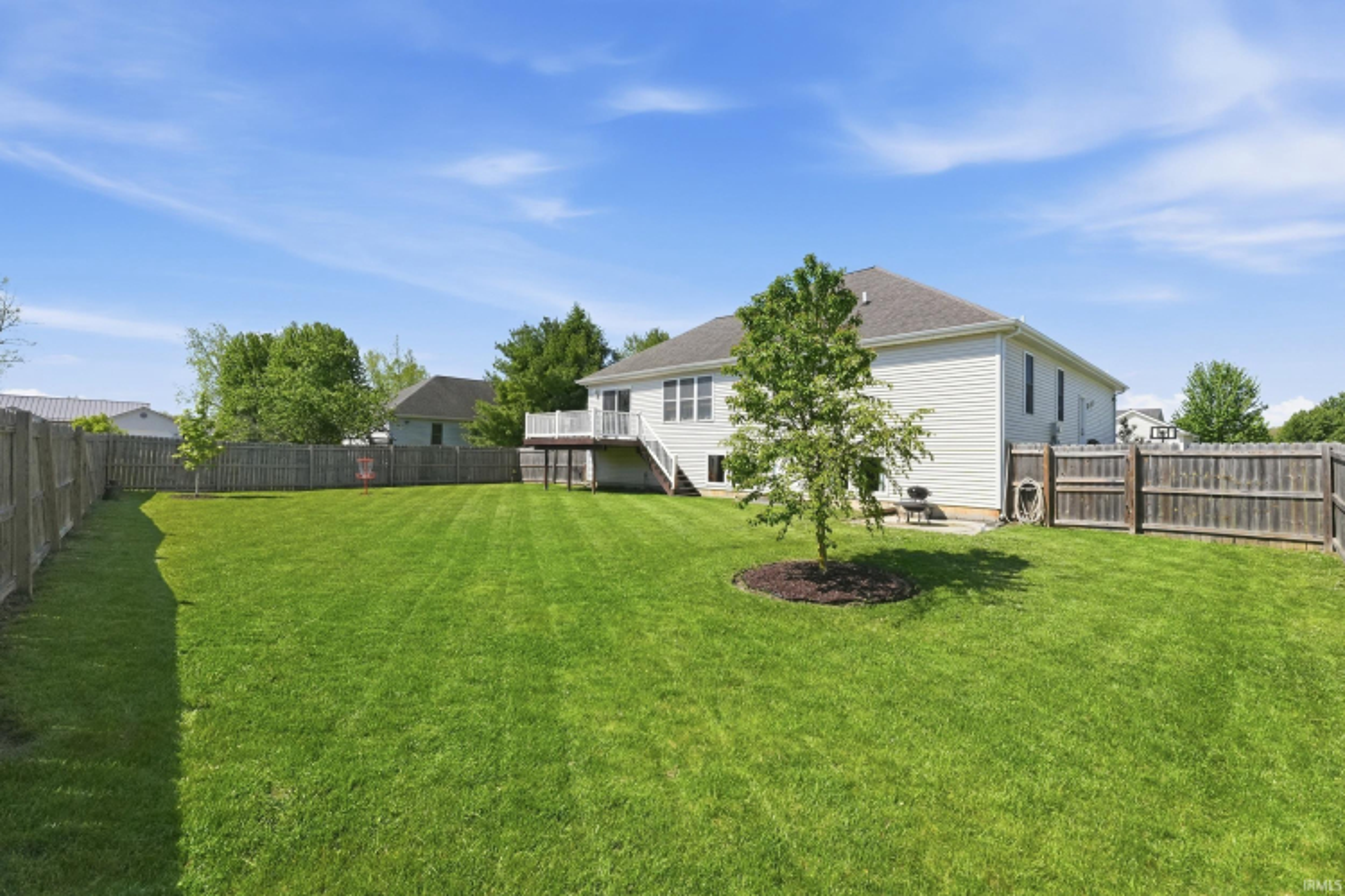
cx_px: 672
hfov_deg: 100.4
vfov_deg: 77.3
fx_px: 560
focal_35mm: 15
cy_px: 448
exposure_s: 1/4000
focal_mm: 10
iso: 1600
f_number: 7.1
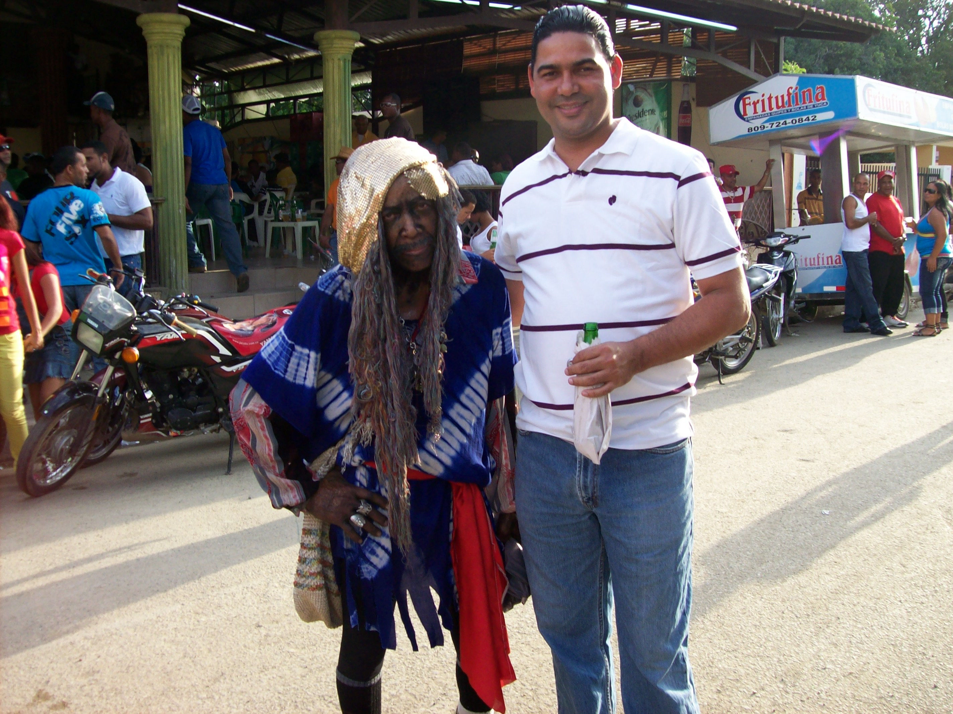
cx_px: 476
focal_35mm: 36
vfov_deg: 39.6
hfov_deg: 51.4
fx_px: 991
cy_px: 357
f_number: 2.7
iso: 80
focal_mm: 6
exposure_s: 1/254
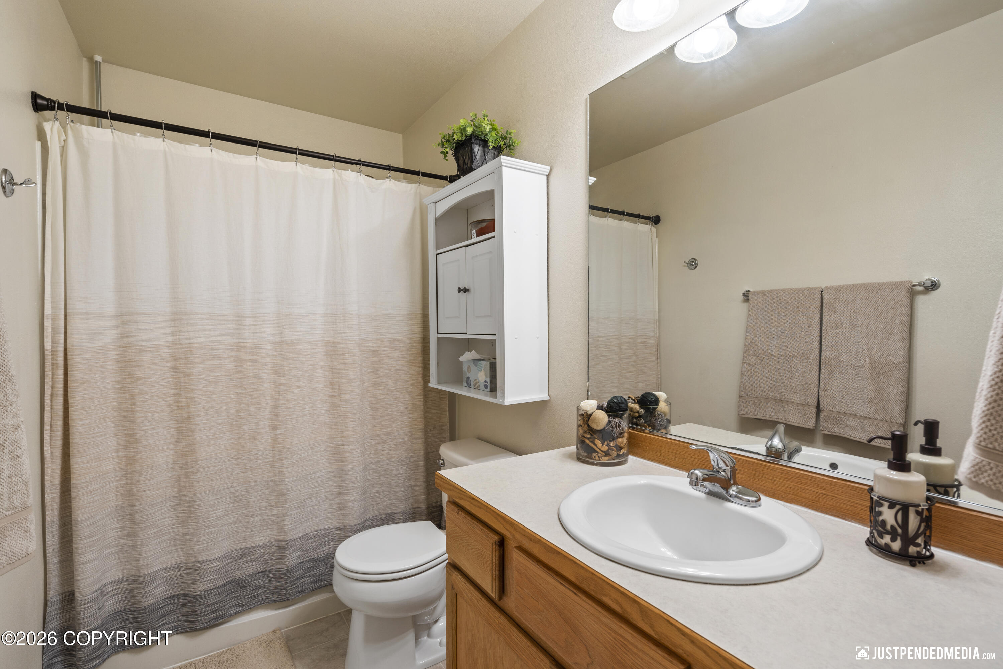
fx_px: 446
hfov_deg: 96.7
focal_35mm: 16
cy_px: 334
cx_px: 502
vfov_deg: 73.7
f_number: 8
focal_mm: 16
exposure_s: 1/4
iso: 100
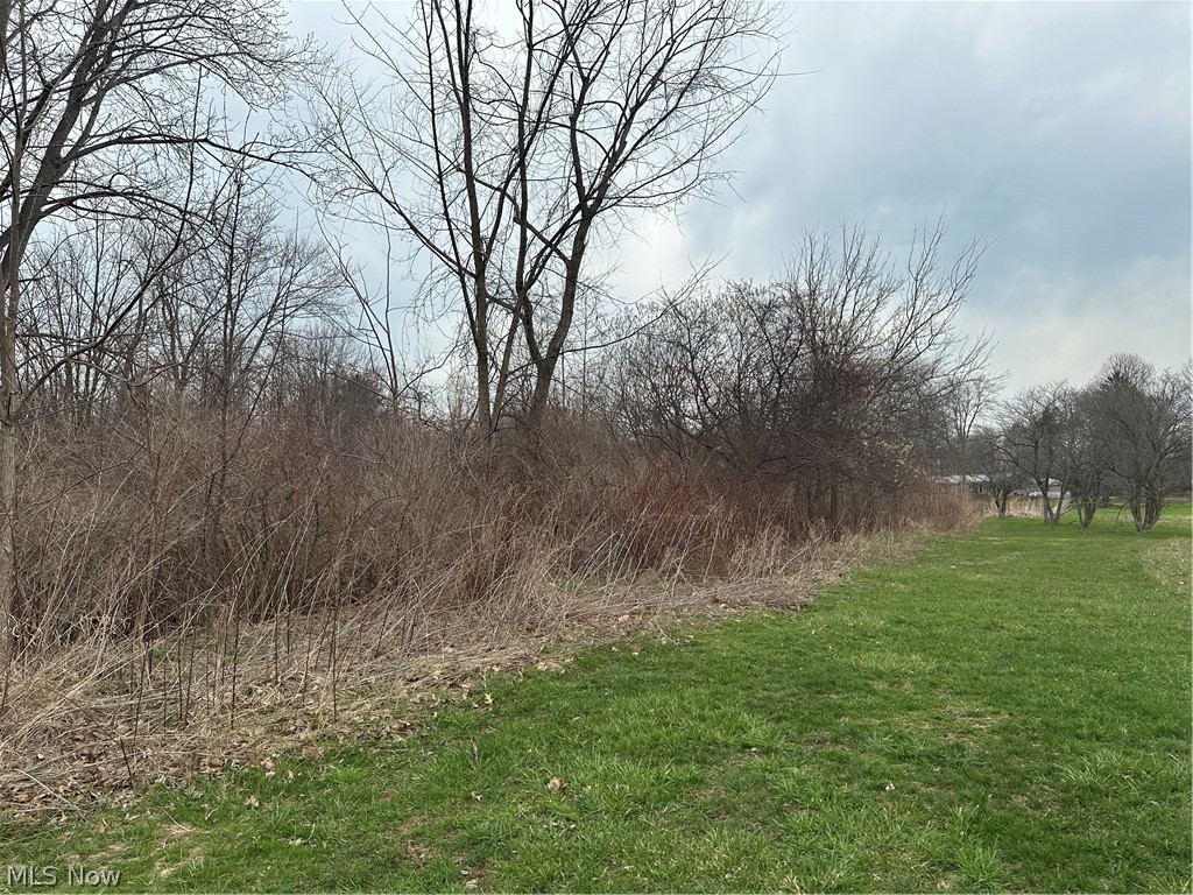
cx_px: 596
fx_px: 827
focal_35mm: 24
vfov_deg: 56.8
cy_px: 448
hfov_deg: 71.6
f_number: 1.78
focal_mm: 6.86
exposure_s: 1/2353
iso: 80
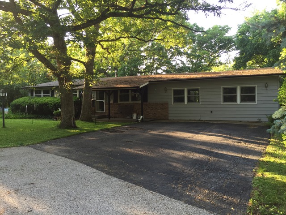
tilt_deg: -0.5
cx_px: 143
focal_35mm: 29
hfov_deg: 61.7
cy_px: 108
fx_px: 240
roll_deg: +0.5
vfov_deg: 48.2
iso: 32
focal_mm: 4.15
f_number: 2.2
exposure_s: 1/60
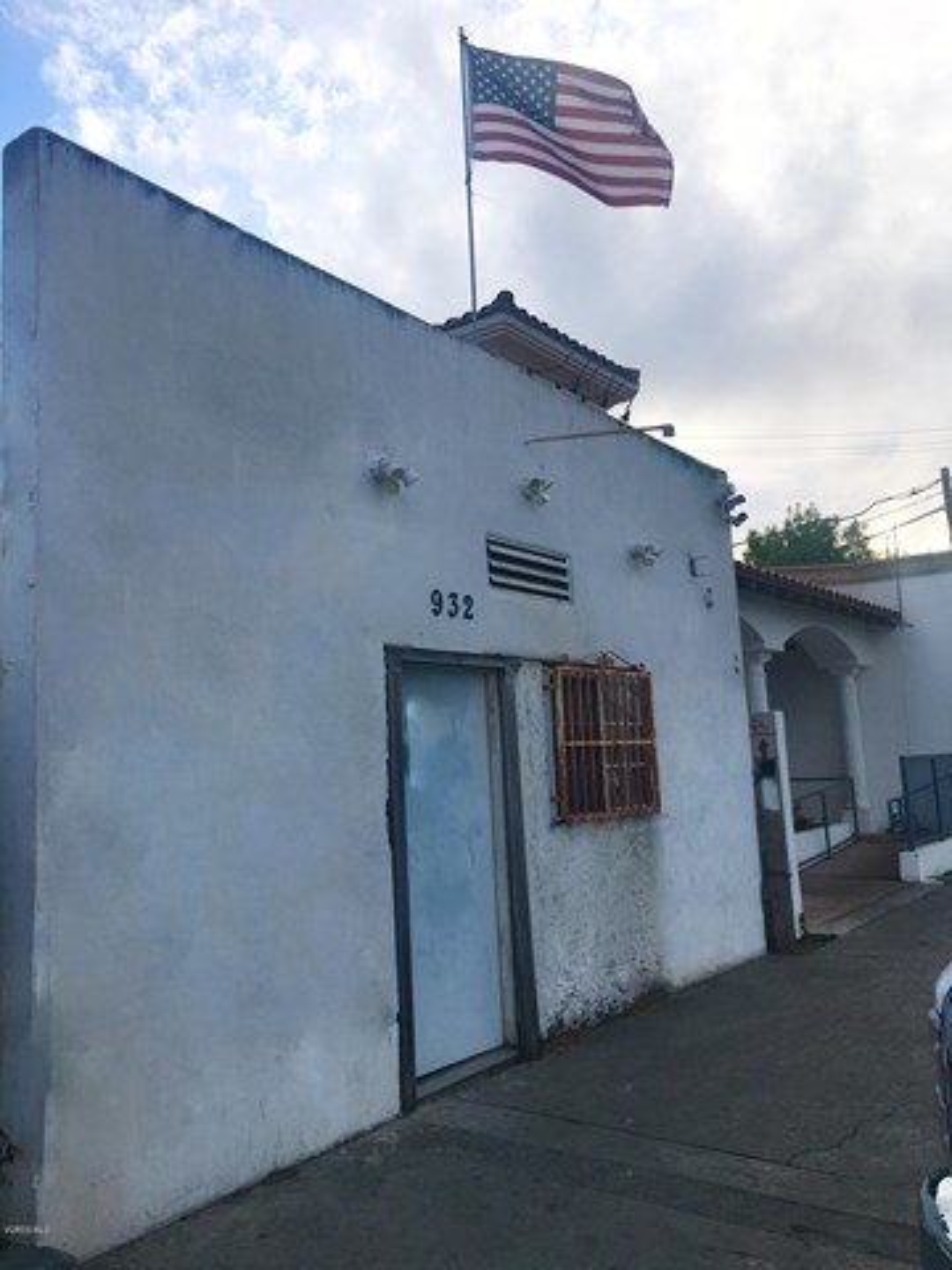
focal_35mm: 29
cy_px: 635
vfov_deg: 61.7
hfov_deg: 48.2
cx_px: 476
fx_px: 1063
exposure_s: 1/513
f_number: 2.2
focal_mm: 4.15
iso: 25
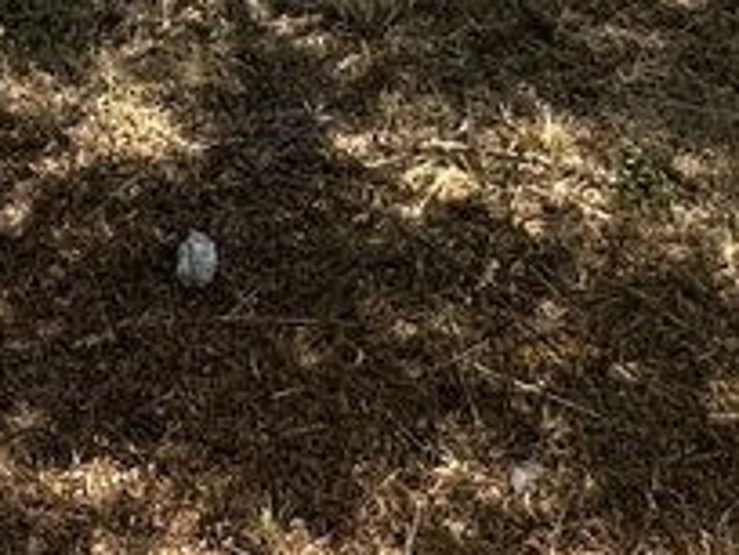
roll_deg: +0.2
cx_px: 62
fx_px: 2114
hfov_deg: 19.4
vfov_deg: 13.2
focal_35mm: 99
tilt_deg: -3.1
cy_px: -490
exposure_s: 1/764
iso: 40
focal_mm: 2.22
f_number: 2.2
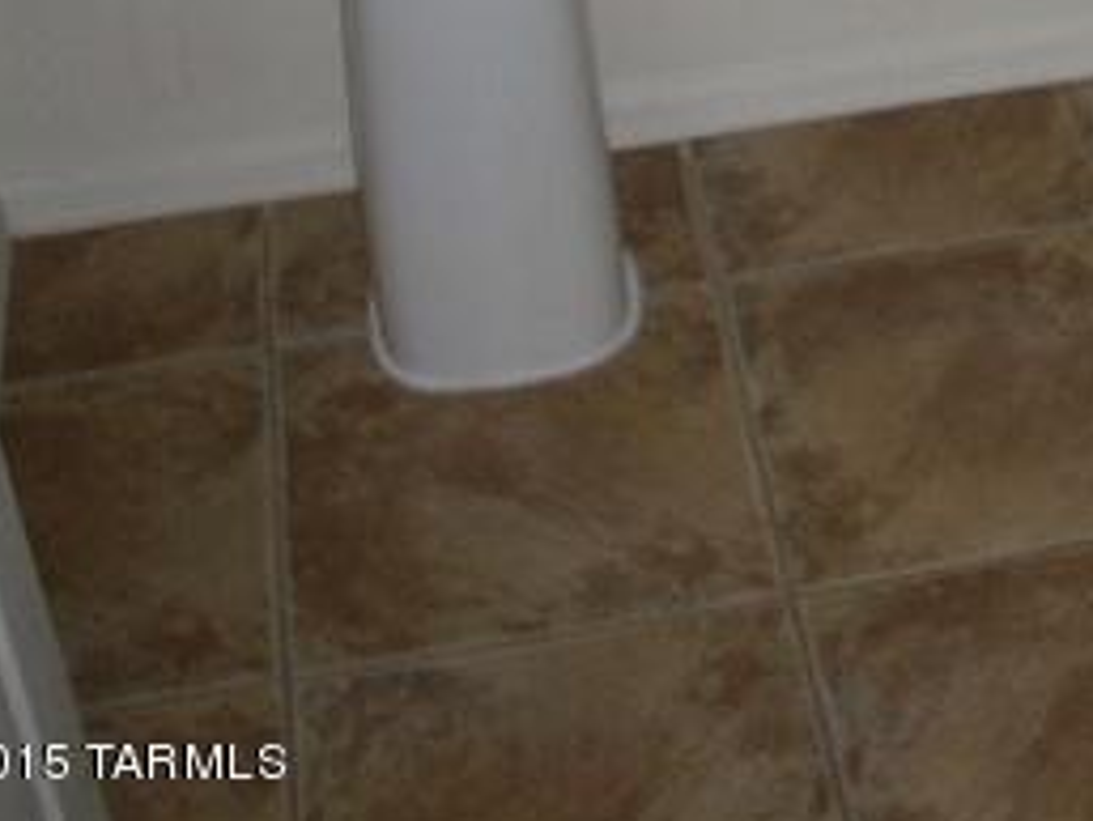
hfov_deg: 20.2
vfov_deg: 15.5
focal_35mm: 92
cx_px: 1250
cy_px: -174
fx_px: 2906
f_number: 2.8
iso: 64
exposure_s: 1/60
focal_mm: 6.2
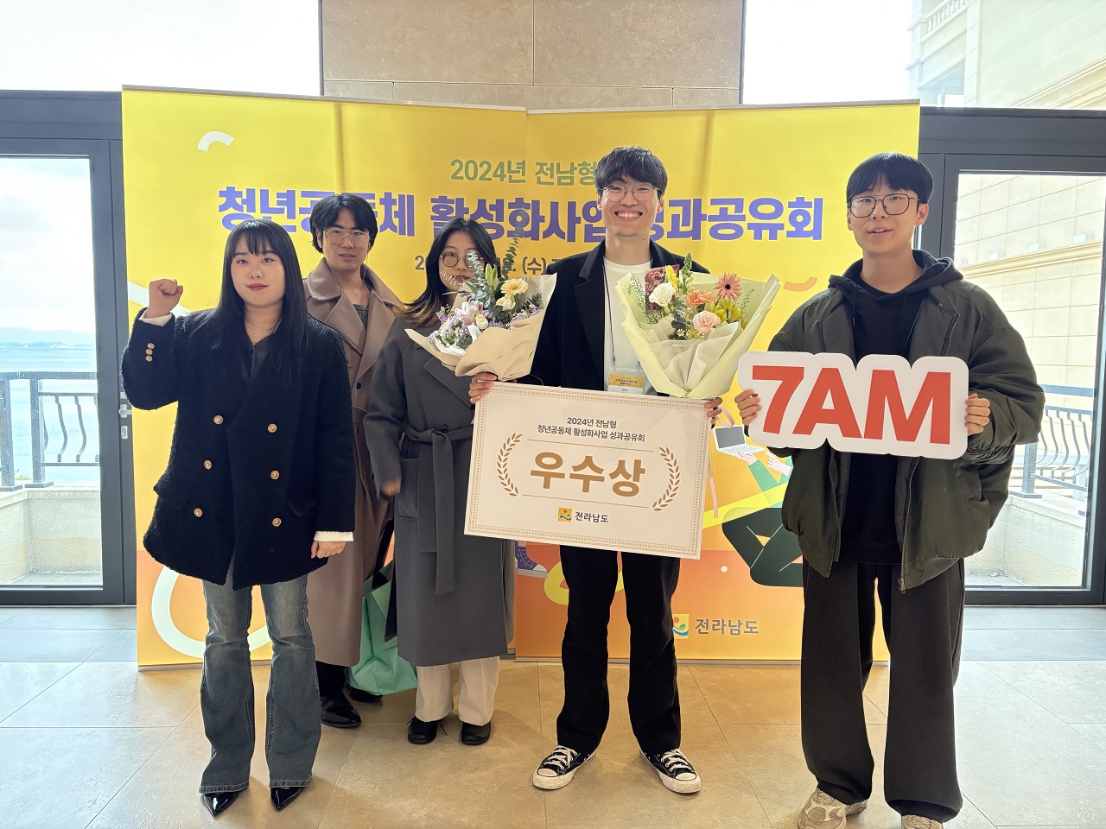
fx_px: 831
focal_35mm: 26
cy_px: 414
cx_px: 553
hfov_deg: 67.3
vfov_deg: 53.1
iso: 320
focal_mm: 5.96
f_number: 1.6
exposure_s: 1/60
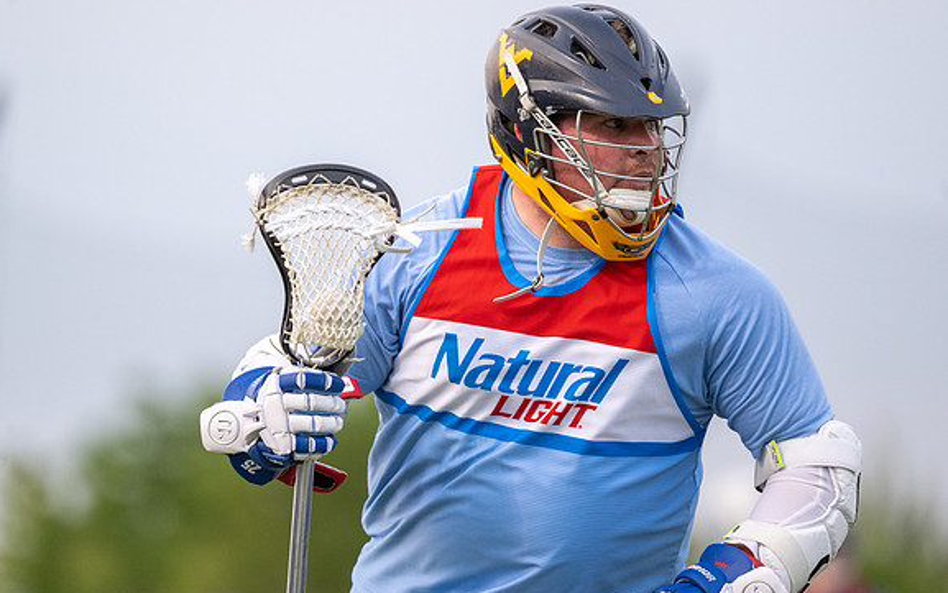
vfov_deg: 2.6
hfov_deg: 4.1
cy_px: 287
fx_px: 13232
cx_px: 473
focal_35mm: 512
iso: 2500
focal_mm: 500
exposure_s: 1/1000
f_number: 5.6
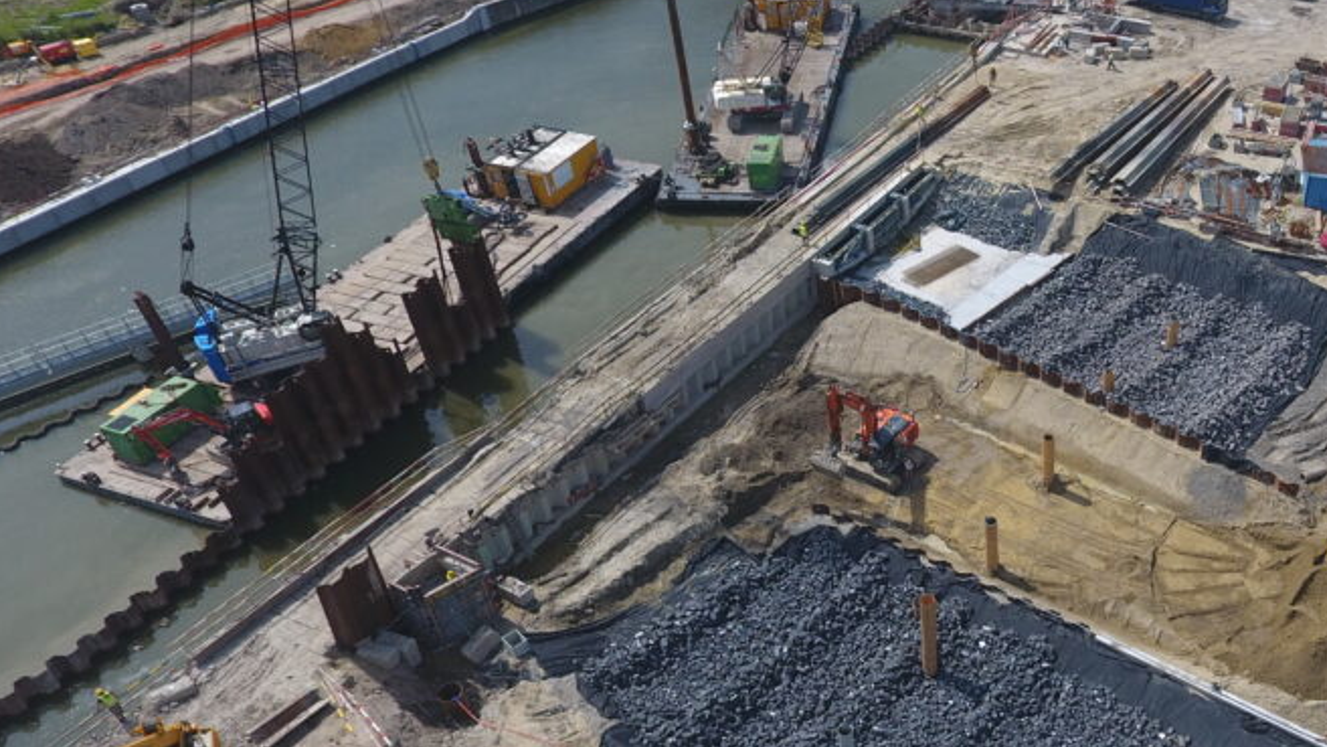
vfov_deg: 34.6
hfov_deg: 54.9
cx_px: 1018
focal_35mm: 34
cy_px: 441
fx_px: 1196
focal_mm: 3.61
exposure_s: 1/909
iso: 100
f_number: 2.8
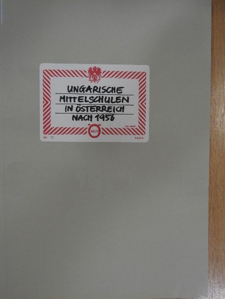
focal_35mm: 33
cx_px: 112
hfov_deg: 42.9
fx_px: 286
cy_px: 150
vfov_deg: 55.4
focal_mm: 5.9
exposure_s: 1/30
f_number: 3.6
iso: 280
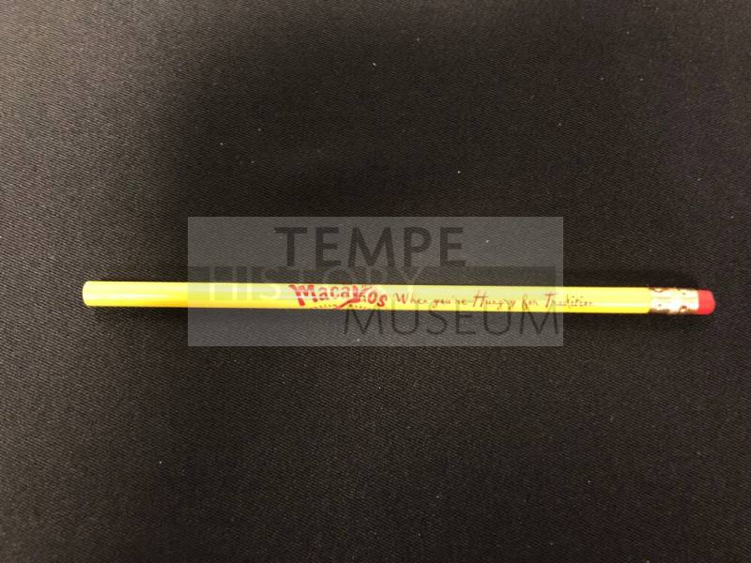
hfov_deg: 63.4
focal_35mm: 28
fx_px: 607
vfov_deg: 49.7
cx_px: 376
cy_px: 282
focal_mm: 3.99
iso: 80
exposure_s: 1/7
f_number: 1.8
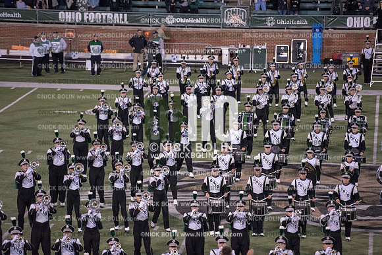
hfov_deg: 10.3
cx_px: 191
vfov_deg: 6.9
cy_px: 128
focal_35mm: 200
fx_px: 2123
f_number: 3.2
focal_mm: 200
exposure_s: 1/1250
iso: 5000
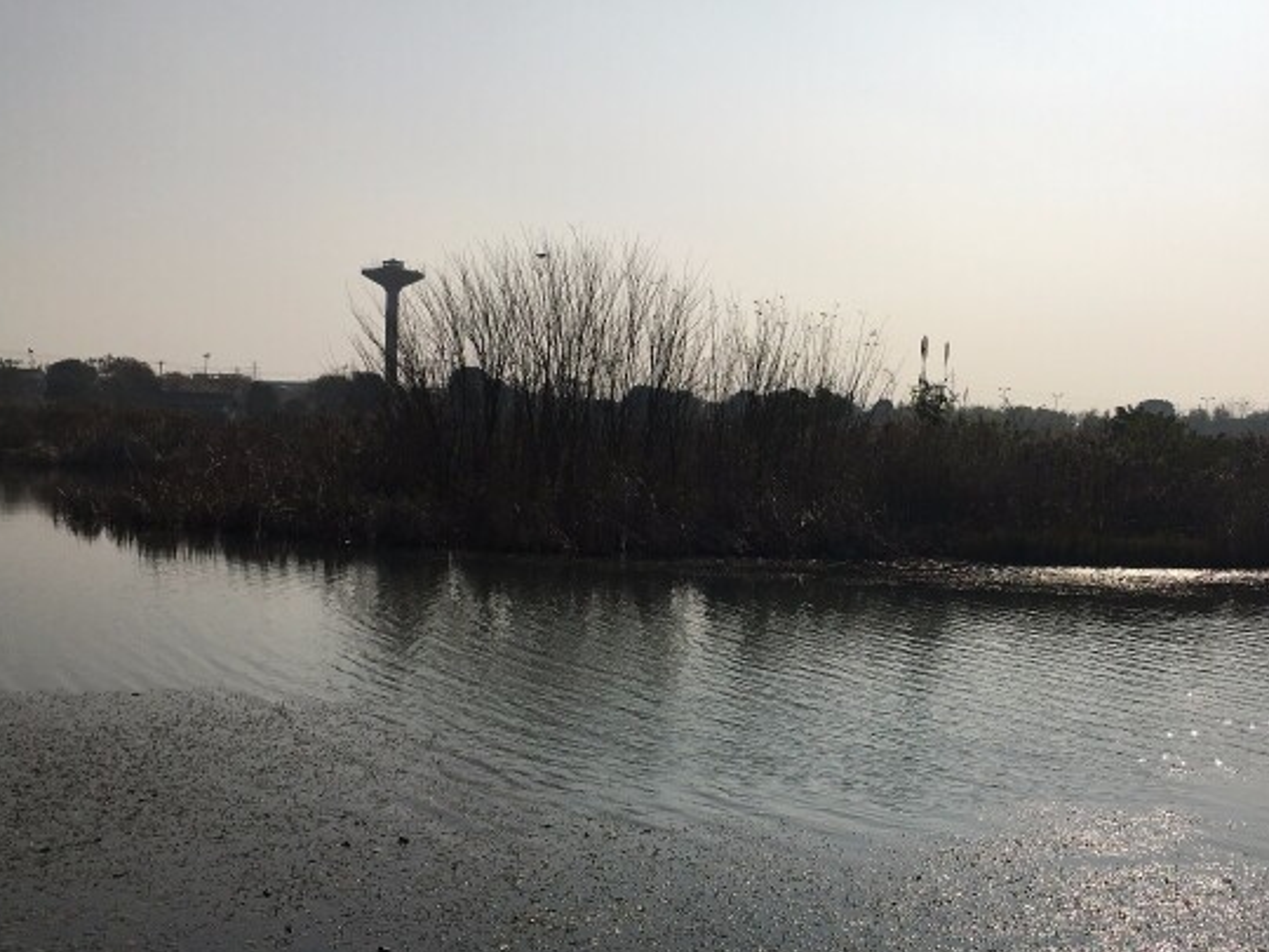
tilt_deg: -3.2
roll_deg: -3.0
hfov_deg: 43.5
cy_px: 512
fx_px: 1576
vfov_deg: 33.6
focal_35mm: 43
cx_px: 790
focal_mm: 4.15
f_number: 2.2
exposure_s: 1/7692
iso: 25
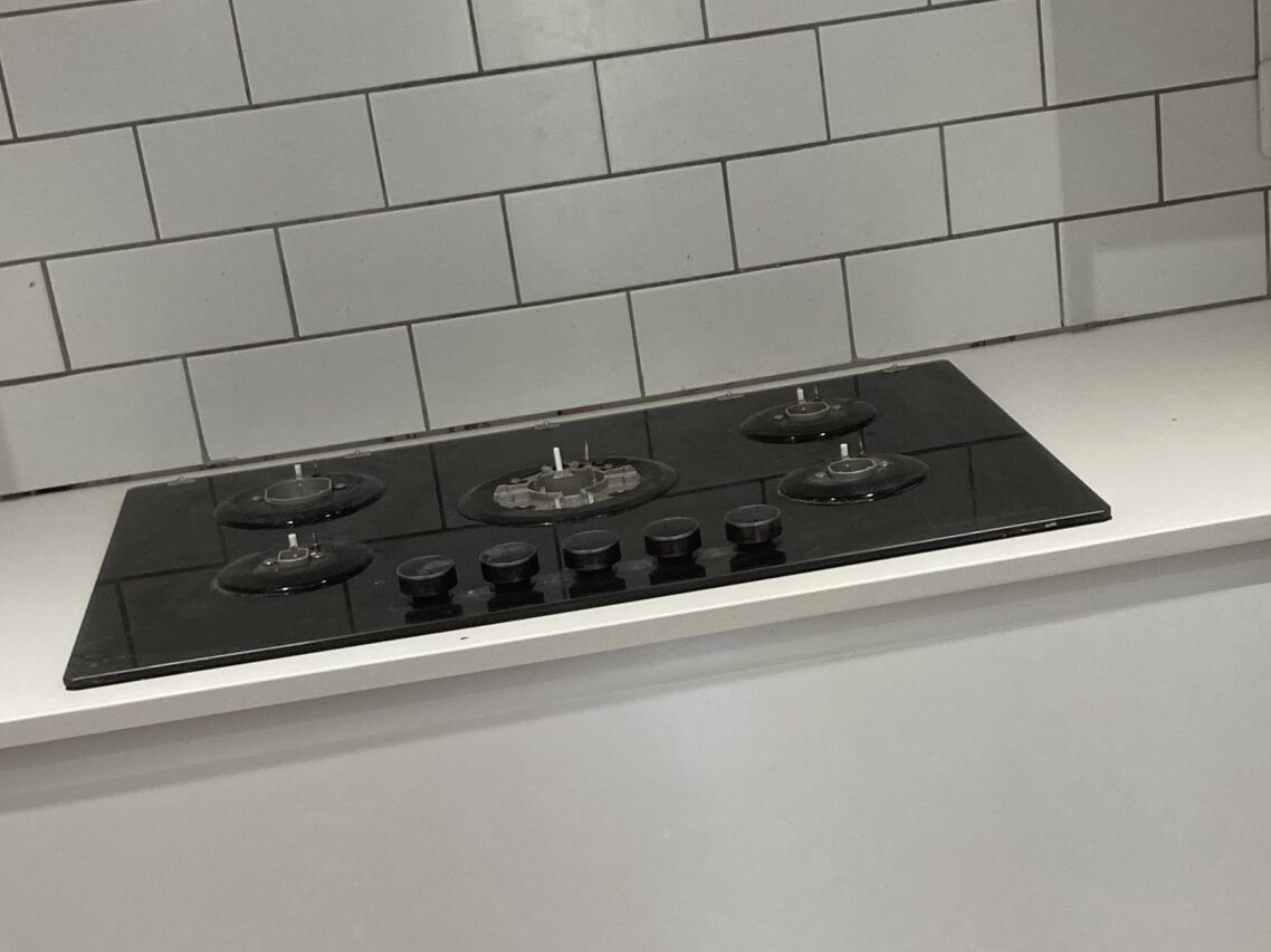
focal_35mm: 63
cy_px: 682
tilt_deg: -20.6
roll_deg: +8.4
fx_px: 2313
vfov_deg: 23.1
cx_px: 742
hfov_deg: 30.7
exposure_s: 1/50
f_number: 1.8
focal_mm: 3.99
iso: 50
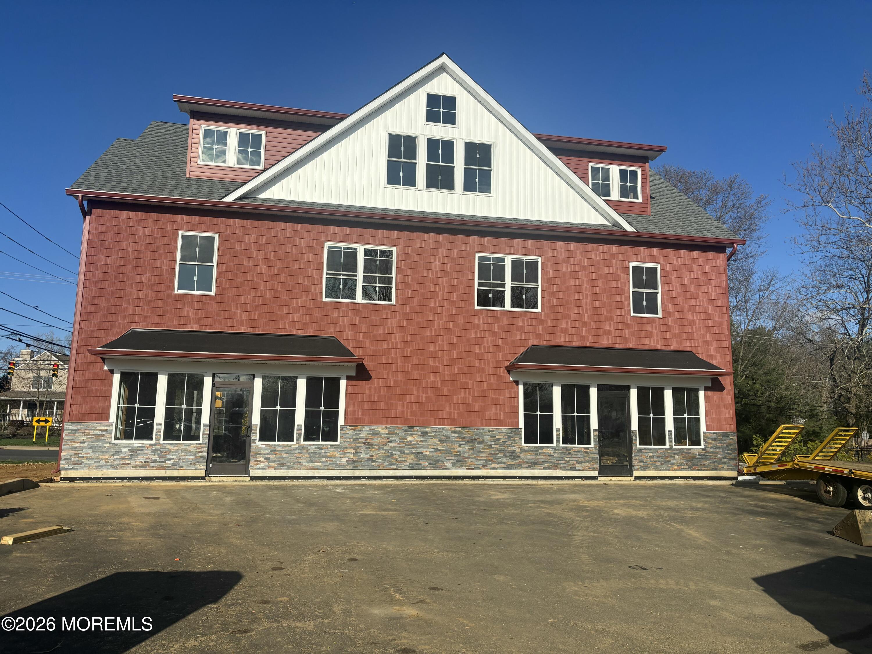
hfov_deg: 67.3
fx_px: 655
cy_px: 327
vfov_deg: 53.1
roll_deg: -1.3
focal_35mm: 26
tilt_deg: +8.9
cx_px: 436
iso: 50
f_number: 1.6
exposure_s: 1/4854
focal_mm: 5.96
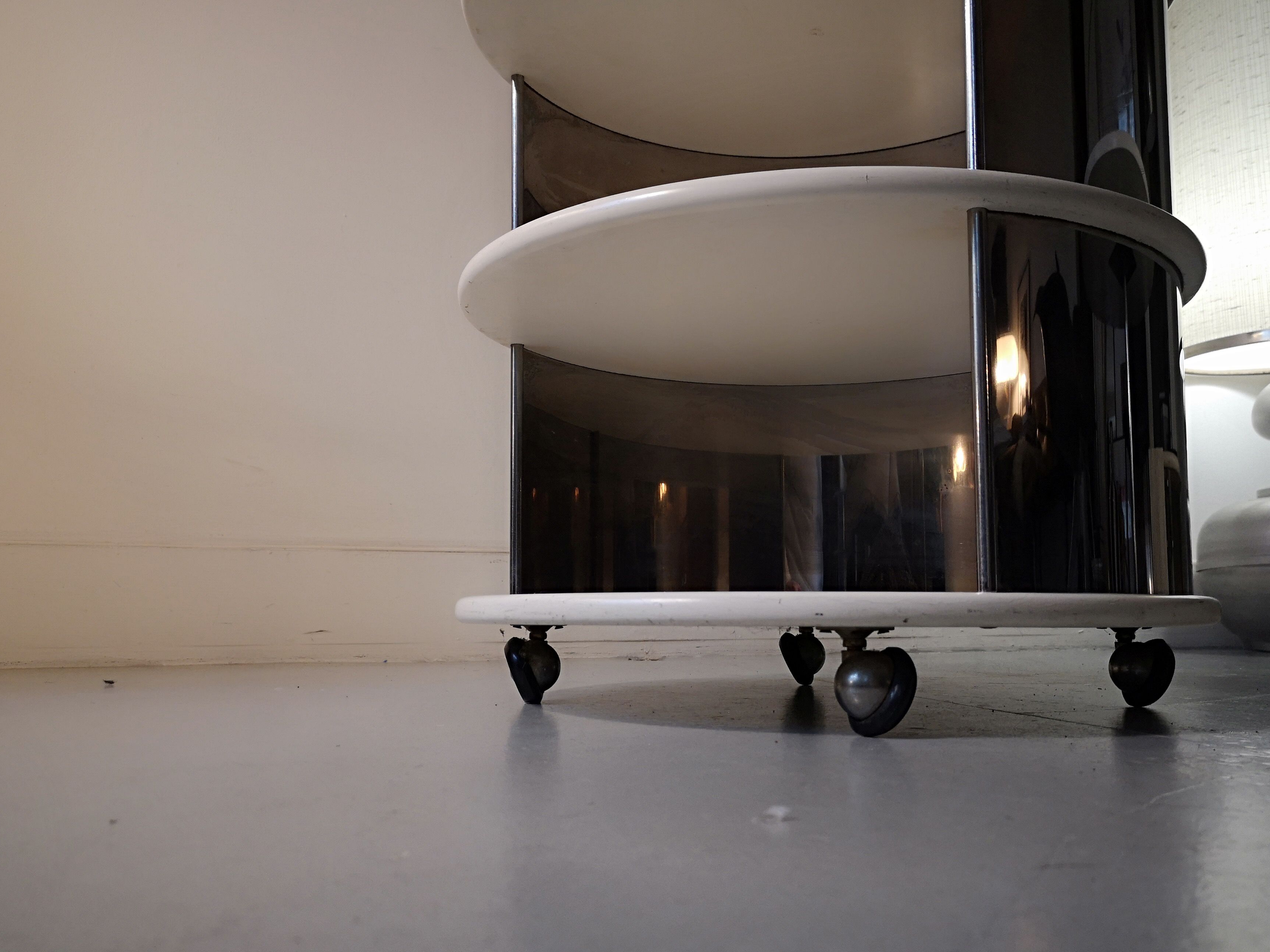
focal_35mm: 31
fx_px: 1137
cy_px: 517
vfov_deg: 45.4
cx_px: 688
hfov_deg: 58.3
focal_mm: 3.95
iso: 125
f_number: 1.8
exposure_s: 1/50
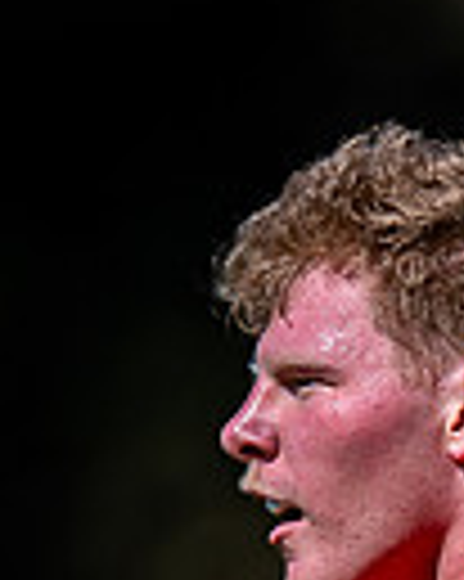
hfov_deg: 0.6
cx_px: 833
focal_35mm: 2456
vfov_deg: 0.8
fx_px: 42209
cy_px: 728
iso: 125
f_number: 4
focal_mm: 500
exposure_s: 1/2000
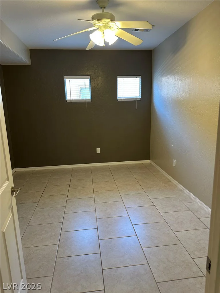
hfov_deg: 56.8
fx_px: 203
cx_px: 110
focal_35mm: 24
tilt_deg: -9.1
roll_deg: +1.8
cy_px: 146
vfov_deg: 71.6
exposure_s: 1/60
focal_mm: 6.86
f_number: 1.78
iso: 160
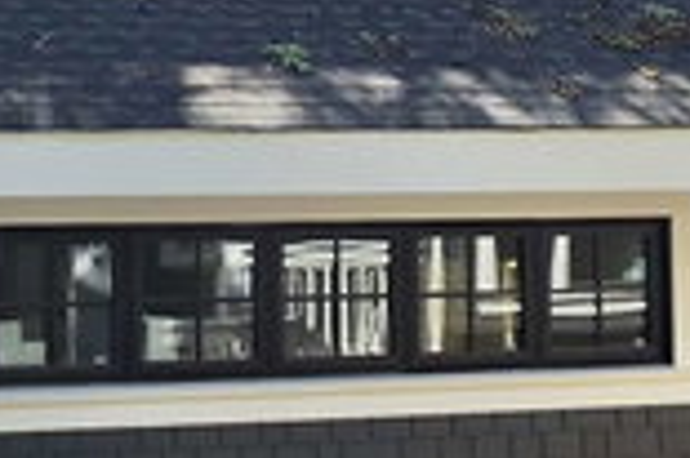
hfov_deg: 28.4
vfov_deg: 19.3
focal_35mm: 70
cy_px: 107
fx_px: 1340
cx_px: 160
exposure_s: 1/779
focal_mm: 2.2
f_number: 1.9
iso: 32
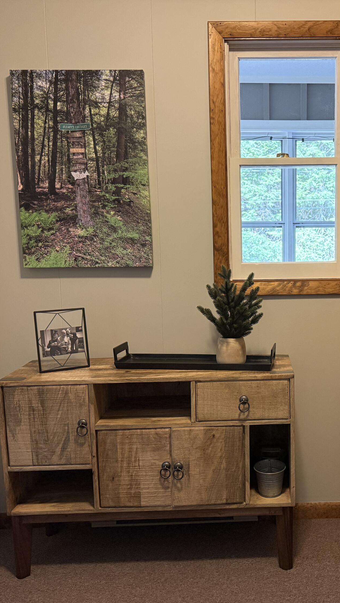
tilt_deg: -7.9
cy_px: 302
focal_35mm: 35
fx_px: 561
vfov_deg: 56.6
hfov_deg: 32.7
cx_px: 277
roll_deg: -0.5
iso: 320
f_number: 1.78
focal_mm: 6.76
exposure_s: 1/120
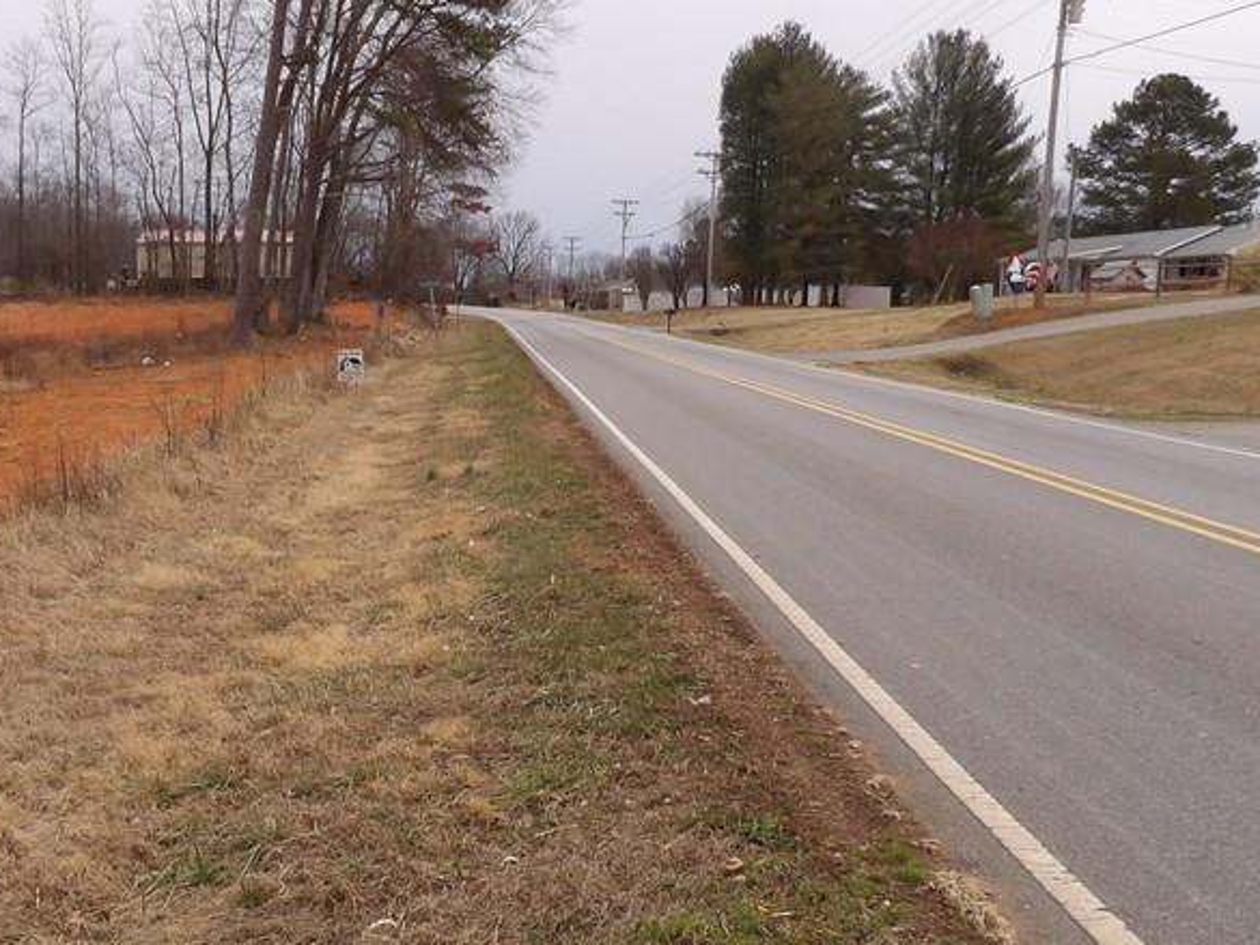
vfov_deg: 34.1
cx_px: 381
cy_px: 618
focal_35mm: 42
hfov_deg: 43.9
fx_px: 1529
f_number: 5.6
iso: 100
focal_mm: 4.3
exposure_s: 1/198
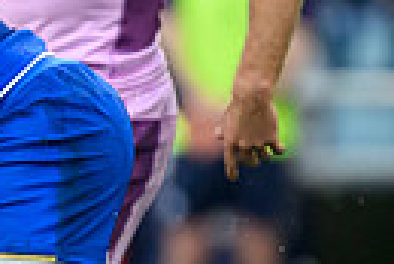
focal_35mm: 3403
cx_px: -532
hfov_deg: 0.6
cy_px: 158
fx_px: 37285
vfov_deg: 0.4
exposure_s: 1/1600
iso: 3200
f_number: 4
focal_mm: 560
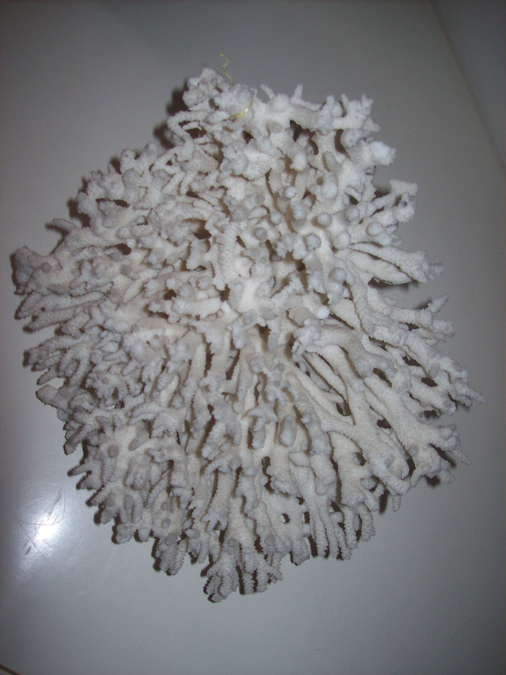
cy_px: 338
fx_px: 702
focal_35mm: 36
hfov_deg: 39.6
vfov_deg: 51.4
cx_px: 253
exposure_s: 1/64
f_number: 2.7
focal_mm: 6
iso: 80
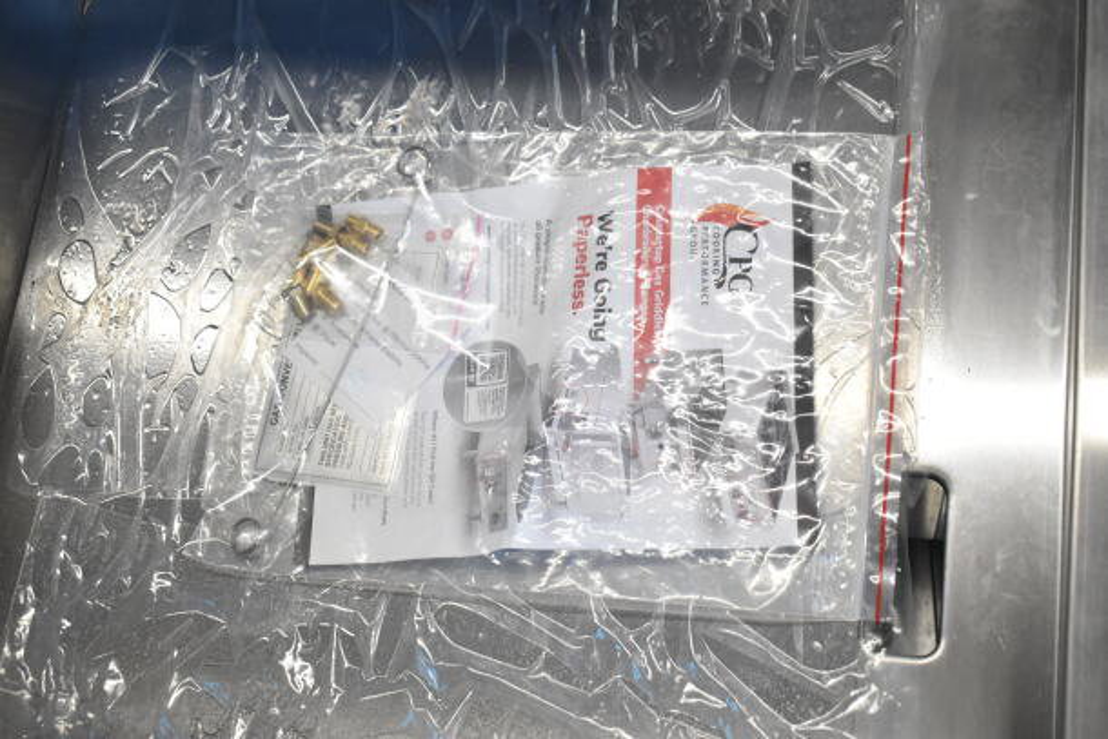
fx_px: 1478
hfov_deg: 41.1
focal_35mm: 48
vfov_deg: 28.1
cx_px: 554
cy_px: 370
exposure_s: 1/80
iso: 1600
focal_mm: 32
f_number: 4.5
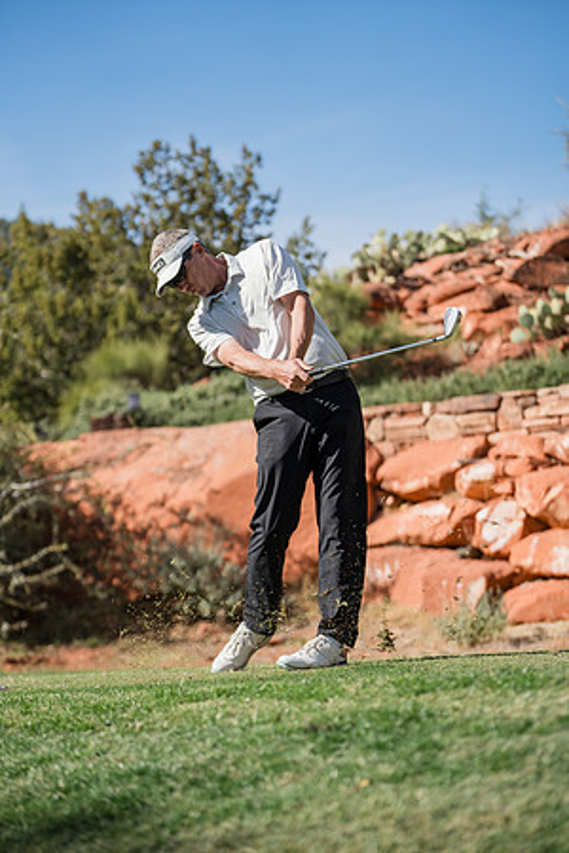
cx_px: 284
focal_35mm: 89
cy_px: 426
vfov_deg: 22.9
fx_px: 2110
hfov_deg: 15.4
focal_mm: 89
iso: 250
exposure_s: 1/3200
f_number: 2.8
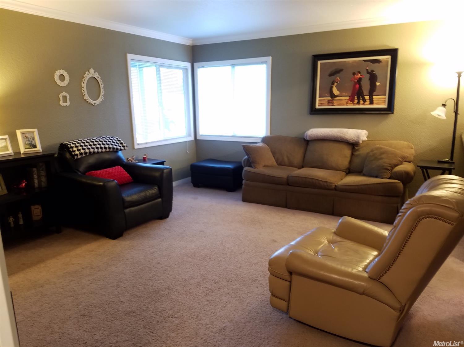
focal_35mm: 26
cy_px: 174
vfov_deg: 53.0
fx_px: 348
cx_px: 232
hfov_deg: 67.3
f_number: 1.7
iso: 80
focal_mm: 4.2
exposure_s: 1/2
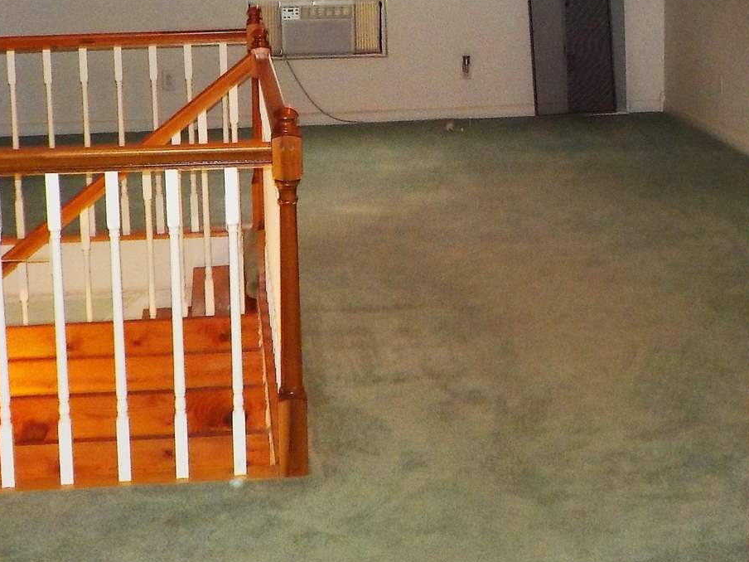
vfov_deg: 21.4
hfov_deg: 28.5
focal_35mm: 68
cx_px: 428
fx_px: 1471
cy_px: 133
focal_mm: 4.1
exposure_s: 1/30
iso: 450
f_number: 3.3
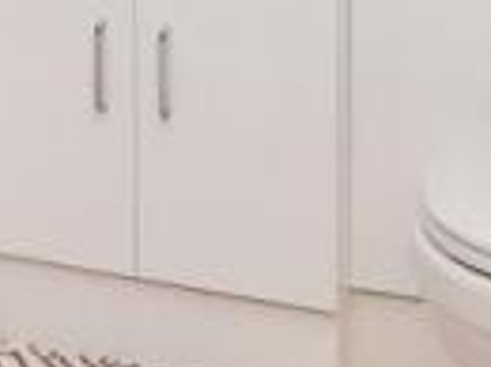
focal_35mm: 73
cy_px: -180
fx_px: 1034
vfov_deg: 18.0
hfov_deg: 25.6
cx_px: 23
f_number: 7.1
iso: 320
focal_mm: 10
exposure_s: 1/15
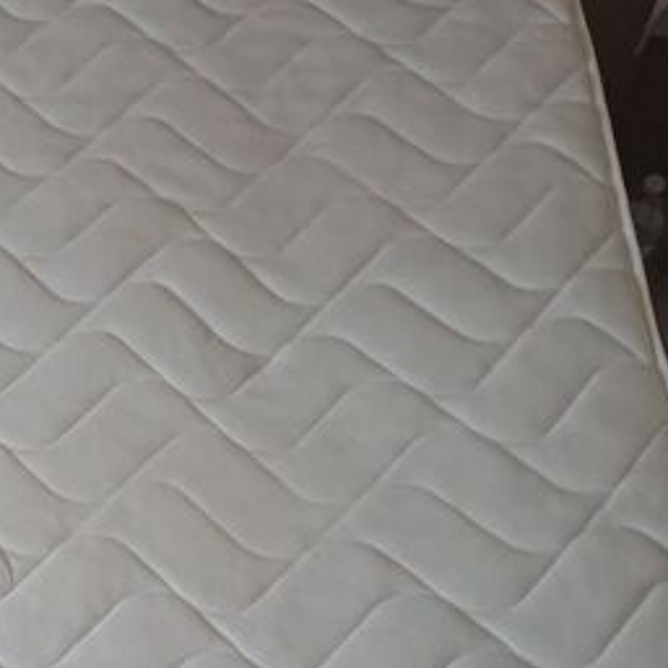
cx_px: 81
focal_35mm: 55
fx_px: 1201
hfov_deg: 29.9
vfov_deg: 29.3
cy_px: 645
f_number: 1.8
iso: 250
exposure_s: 1/60
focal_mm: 4.65
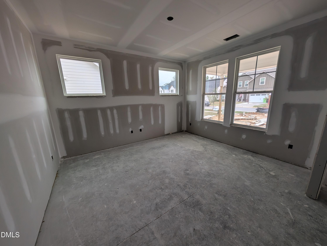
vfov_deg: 94.6
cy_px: 123
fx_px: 114
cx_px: 164
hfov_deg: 110.5
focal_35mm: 12
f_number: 1.7
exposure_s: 1/245
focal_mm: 2.02
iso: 50
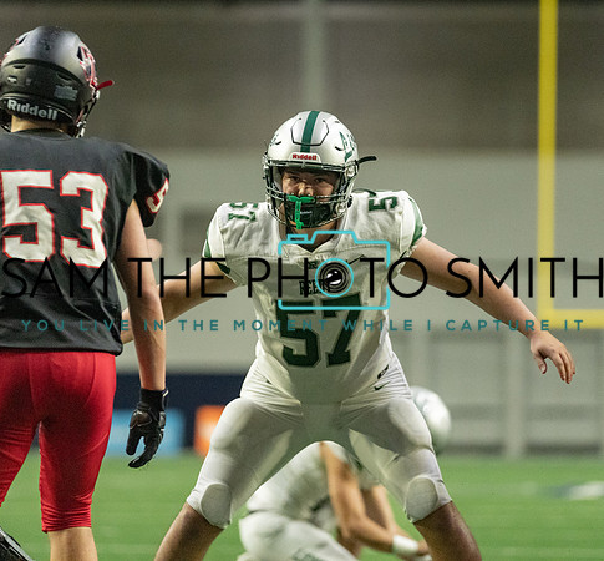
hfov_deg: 6.4
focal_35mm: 282
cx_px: 338
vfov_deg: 6.0
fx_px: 5361
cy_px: 220
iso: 6400
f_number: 2.8
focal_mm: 189
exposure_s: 1/1250
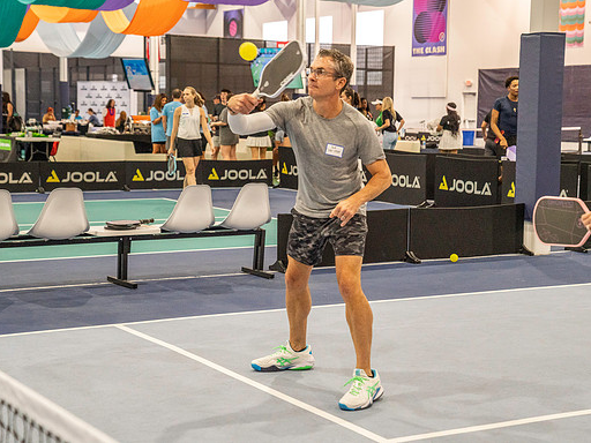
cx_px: 307
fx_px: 1178
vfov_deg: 21.3
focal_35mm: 69
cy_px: 204
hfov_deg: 28.2
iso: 5000
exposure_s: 1/640
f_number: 4
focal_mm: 59
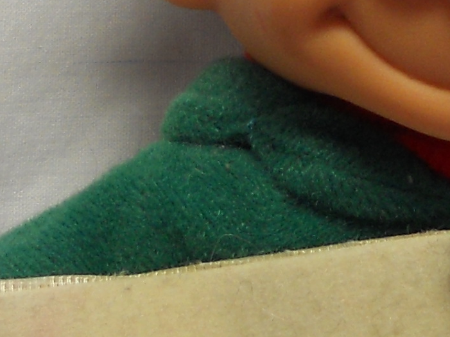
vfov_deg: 9.5
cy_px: -97
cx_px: 347
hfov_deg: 12.8
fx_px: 2002
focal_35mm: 154
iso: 100
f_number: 3.2
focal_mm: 4.9
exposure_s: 1/30
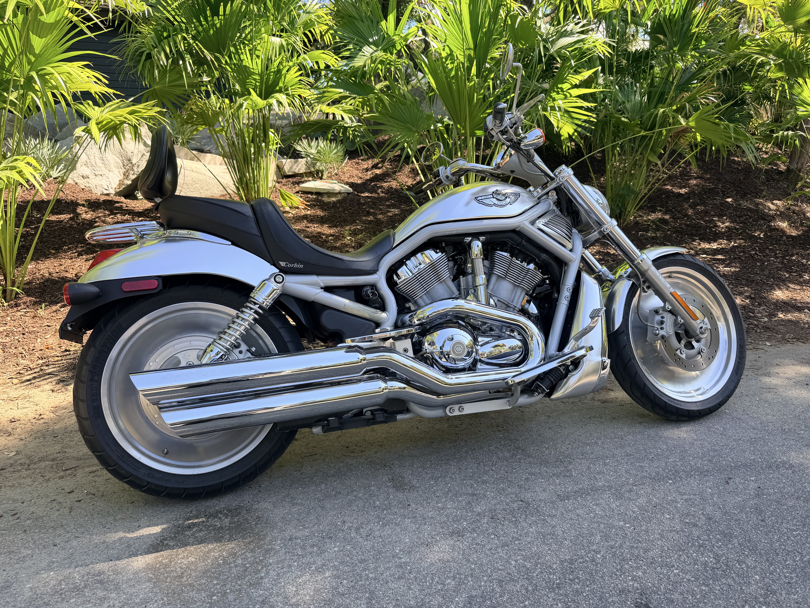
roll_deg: +1.0
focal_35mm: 24
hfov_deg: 71.6
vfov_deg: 56.8
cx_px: 405
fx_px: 562
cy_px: 304
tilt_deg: -13.9
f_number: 1.78
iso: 80
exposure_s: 1/677
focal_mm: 6.76
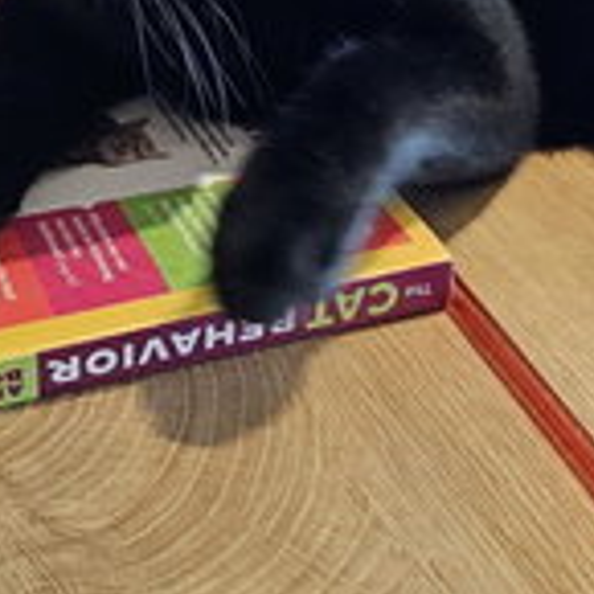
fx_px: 1359
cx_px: 352
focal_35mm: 70
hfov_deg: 24.6
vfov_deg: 24.4
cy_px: 166
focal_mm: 6.3
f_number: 1.7
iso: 800
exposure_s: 1/120
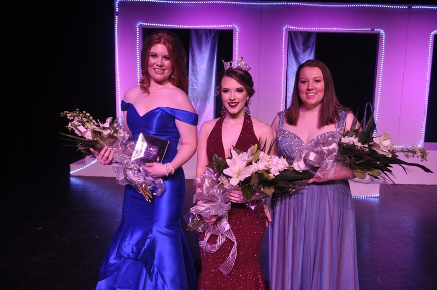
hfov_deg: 62.0
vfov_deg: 43.5
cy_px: 145
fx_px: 364
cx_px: 218
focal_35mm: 30
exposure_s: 1/100
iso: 400
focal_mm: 20
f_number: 5
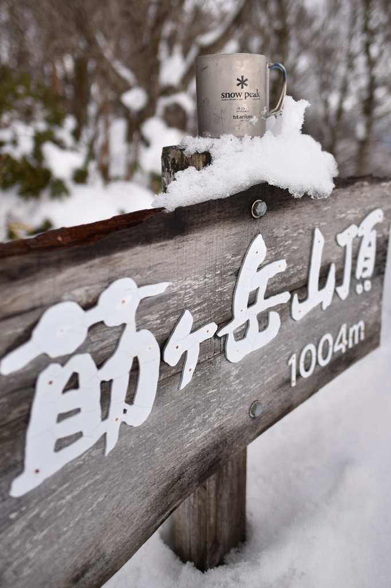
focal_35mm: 20
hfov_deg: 61.9
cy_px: 294
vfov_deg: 84.0
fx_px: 326
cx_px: 196
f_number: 1.8
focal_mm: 20
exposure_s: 1/5000
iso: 200
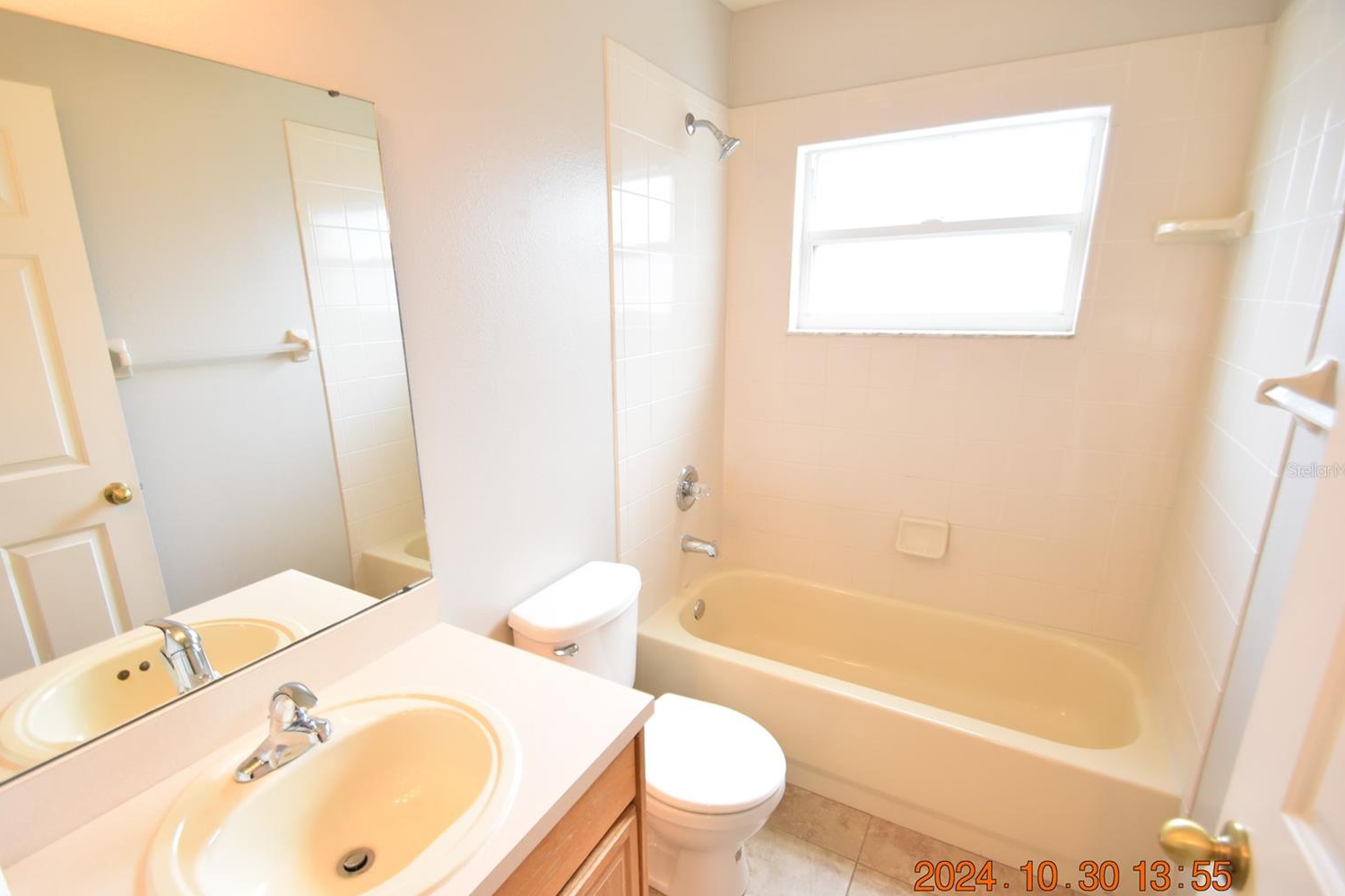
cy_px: 470
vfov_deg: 73.7
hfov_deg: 96.7
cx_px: 650
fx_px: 598
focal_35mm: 16
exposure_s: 1/60
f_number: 4
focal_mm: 10
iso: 720
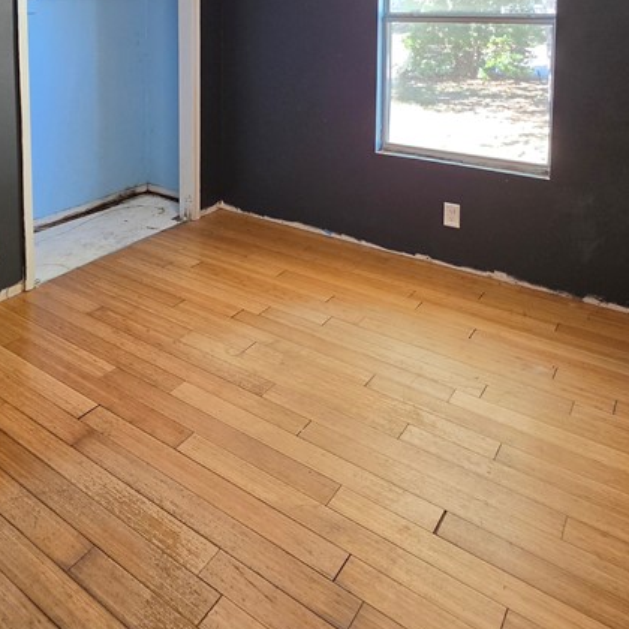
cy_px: 63
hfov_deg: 56.4
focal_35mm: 28
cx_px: 223
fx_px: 576
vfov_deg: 50.8
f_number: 1.9
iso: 250
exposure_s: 1/120
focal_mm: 2.2
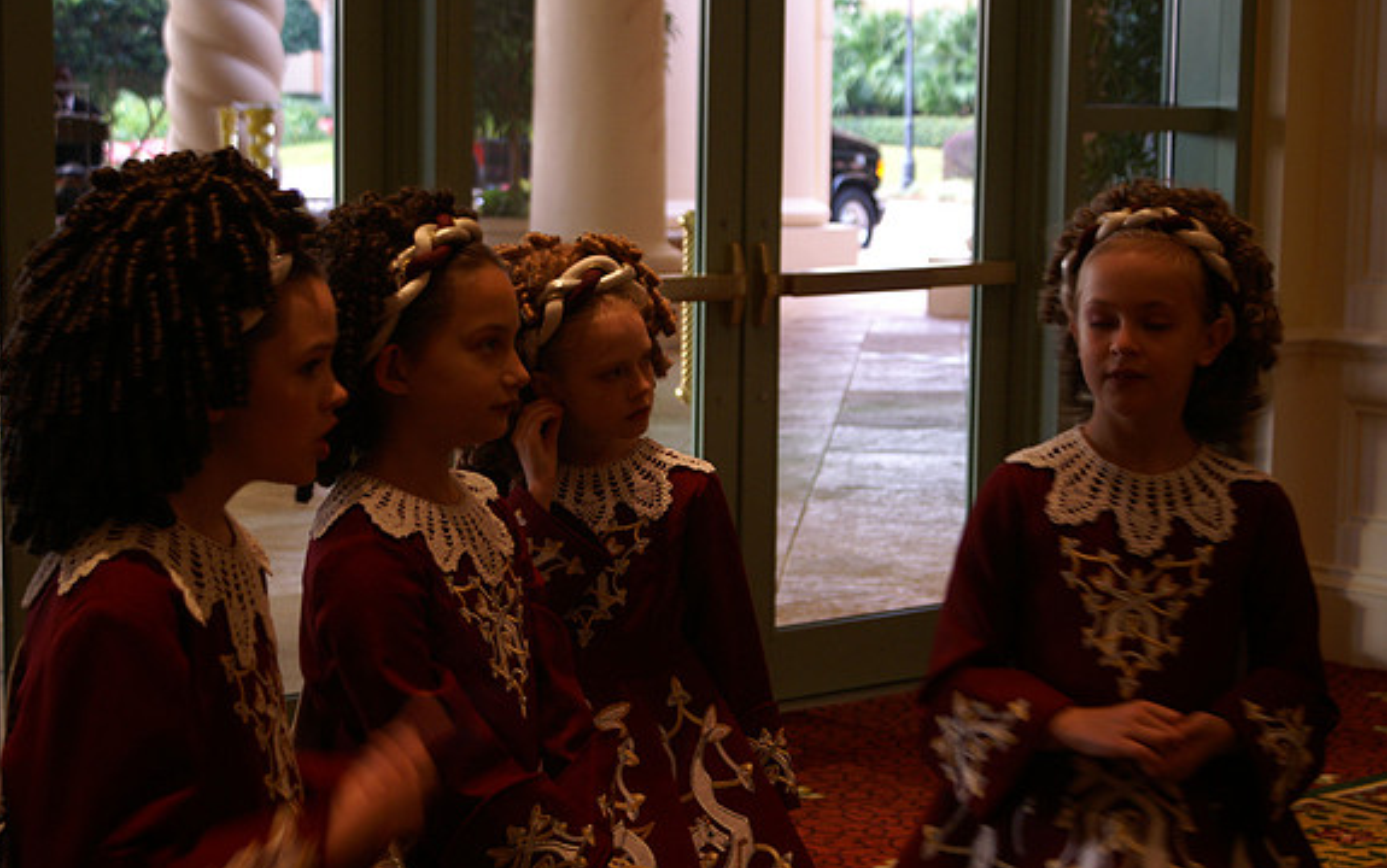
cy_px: 441
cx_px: 692
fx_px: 2912
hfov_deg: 26.8
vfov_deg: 17.0
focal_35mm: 77
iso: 400
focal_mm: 50
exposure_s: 1/20
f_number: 5.6
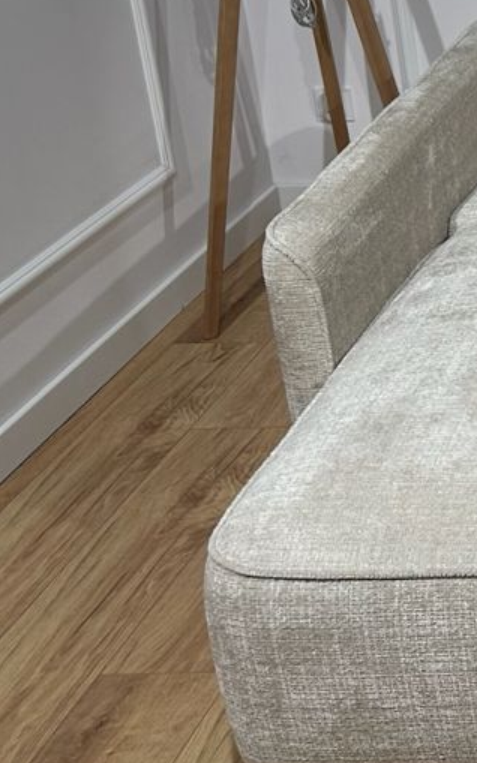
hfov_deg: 13.8
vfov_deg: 26.6
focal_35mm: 75
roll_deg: +0.0
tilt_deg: -18.8
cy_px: 89
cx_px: 1050
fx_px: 1560
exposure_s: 1/139
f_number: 1.78
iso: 64
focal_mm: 6.86
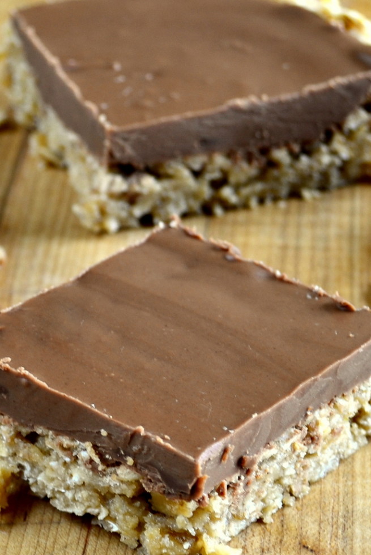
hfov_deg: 31.9
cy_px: 278
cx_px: 186
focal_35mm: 42
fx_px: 648
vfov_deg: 46.4
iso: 100
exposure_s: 1/6
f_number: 5.6
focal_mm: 28
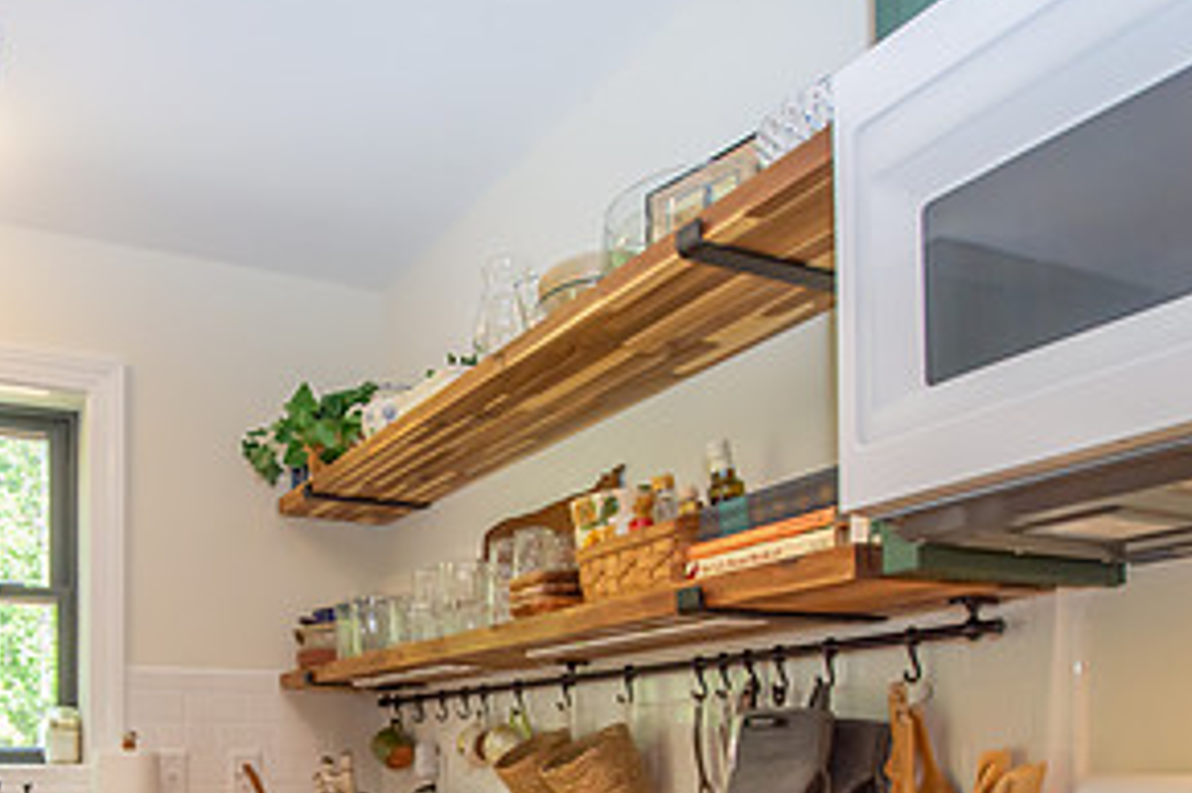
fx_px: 993
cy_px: 766
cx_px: 255
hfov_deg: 57.7
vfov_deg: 39.2
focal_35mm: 30
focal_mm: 10
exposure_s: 1/60
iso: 900
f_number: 6.7
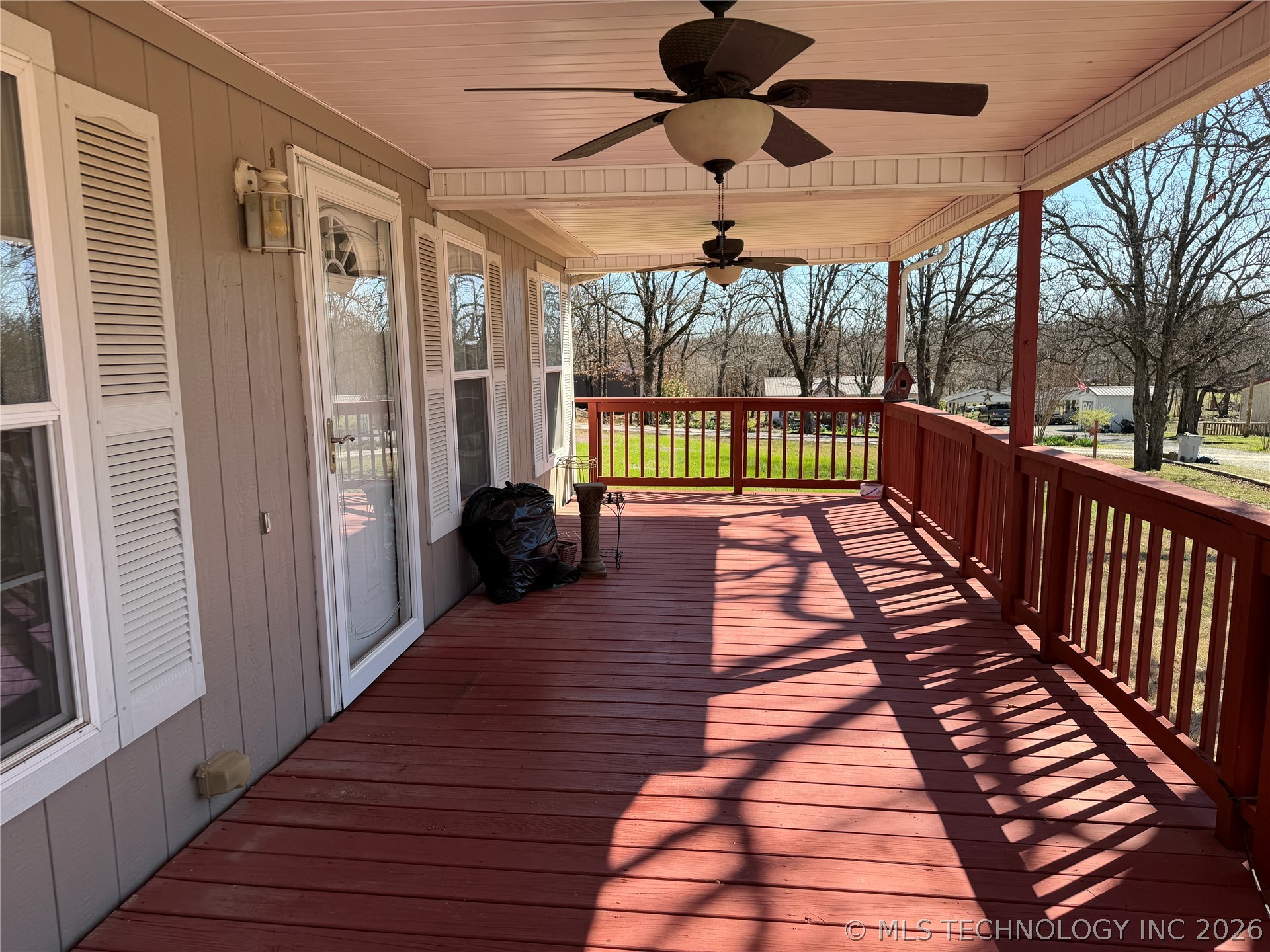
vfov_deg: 56.8
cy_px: 476
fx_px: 881
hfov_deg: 71.6
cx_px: 635
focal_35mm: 24
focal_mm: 6.76
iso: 80
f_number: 1.78
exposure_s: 1/1122
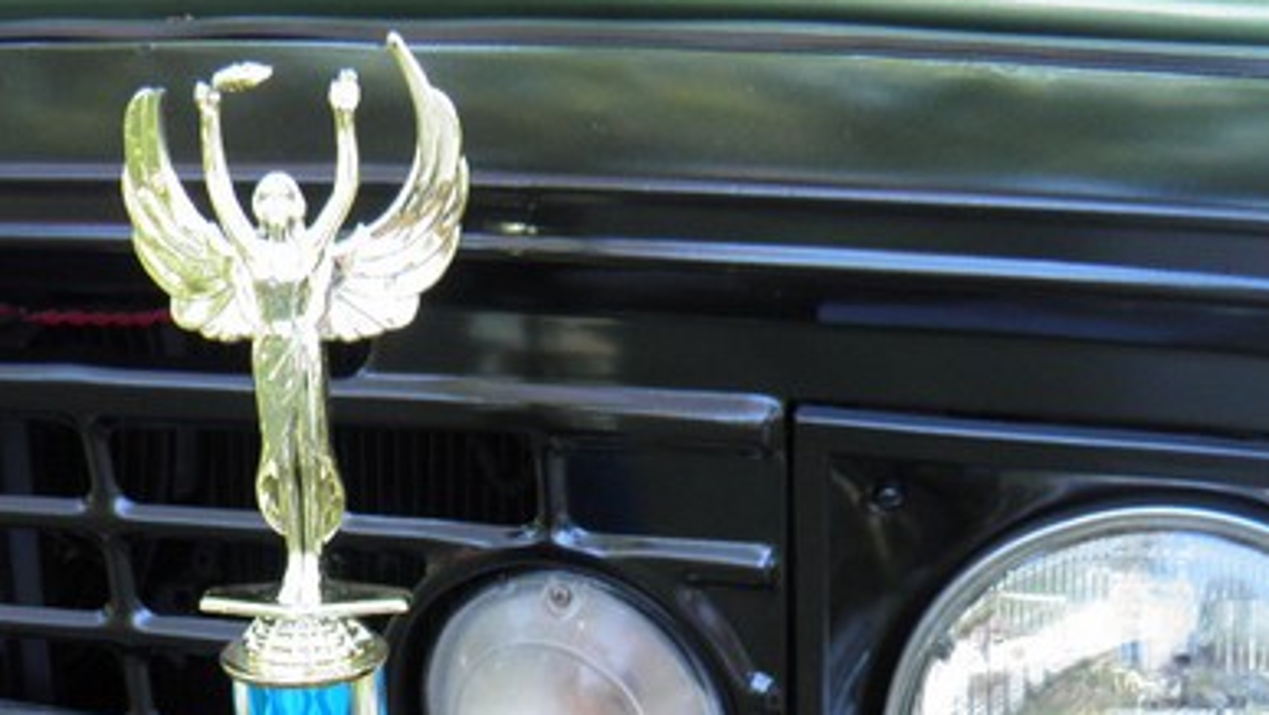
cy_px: 892
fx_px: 2121
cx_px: 466
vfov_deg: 18.0
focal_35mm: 63
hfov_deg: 33.1
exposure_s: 1/30
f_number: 2.8
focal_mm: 4.9
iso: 50
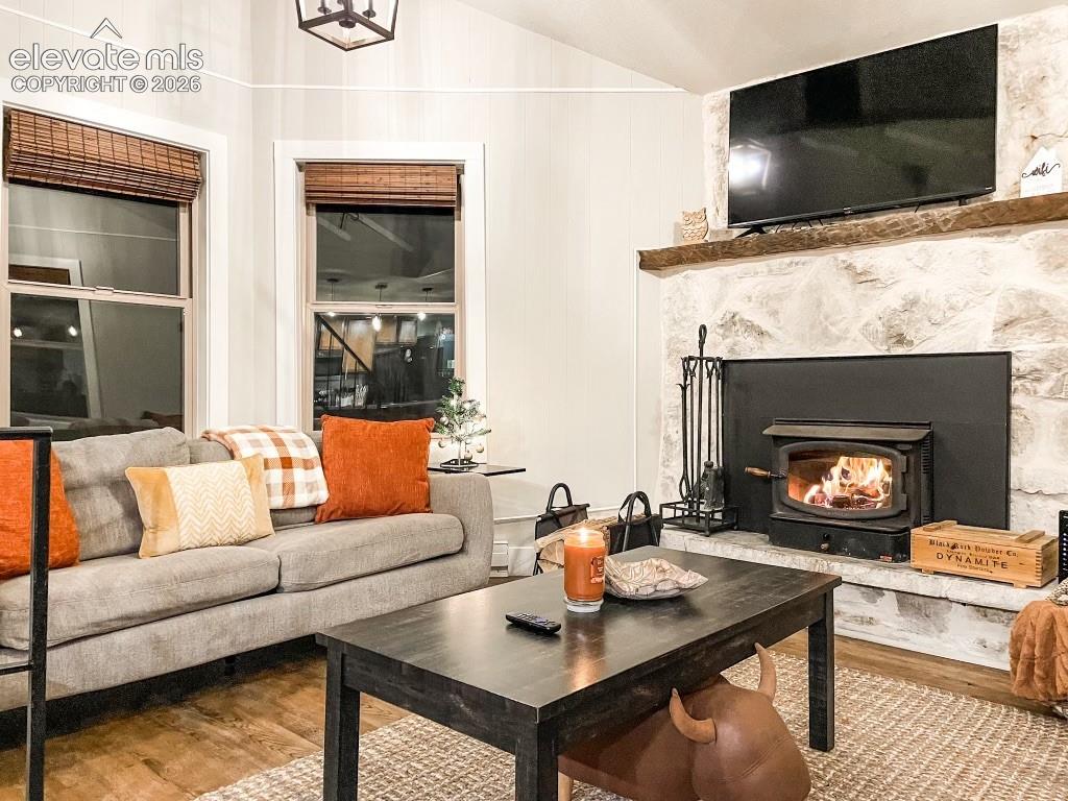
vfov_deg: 53.1
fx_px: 802
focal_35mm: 26
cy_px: 400
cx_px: 534
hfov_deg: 67.3
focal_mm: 4.2
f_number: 1.6
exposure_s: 1/40
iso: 400
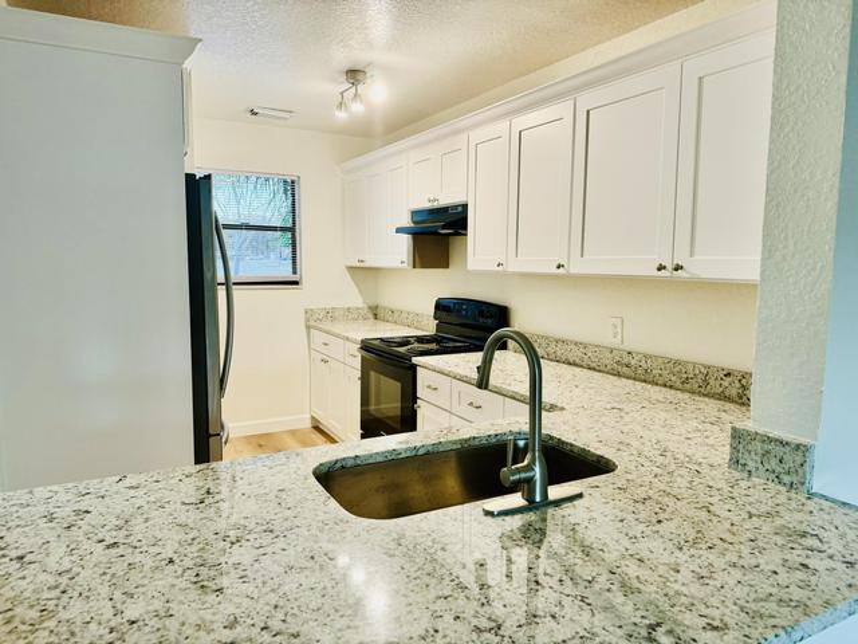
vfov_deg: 56.8
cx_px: 429
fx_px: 595
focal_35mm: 24
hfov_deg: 71.6
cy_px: 322
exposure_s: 1/60
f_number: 1.78
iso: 200
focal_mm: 6.86
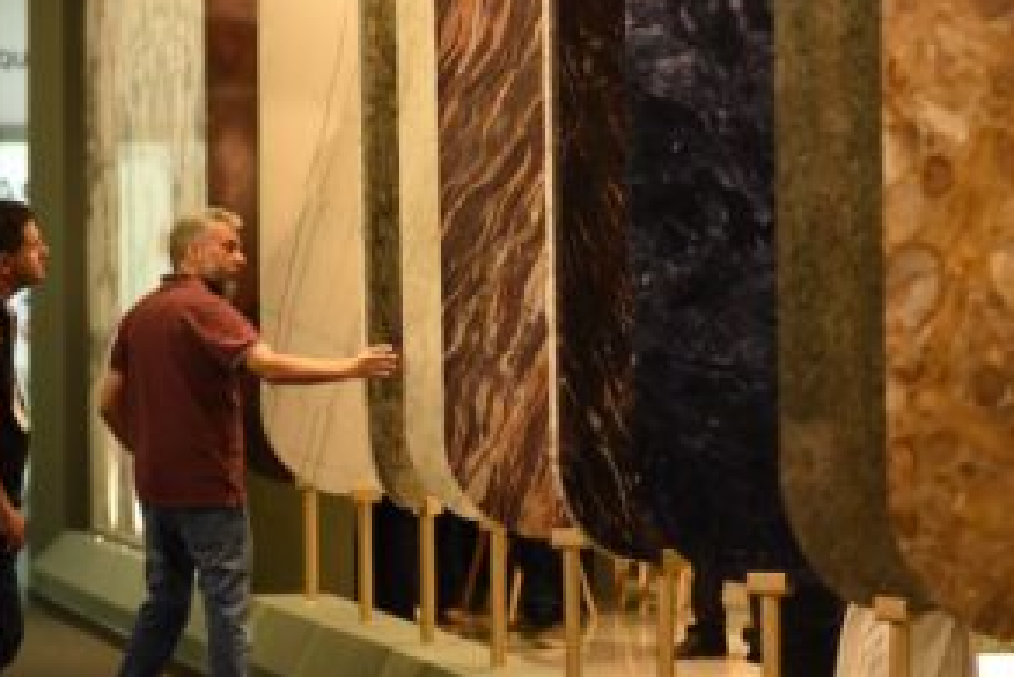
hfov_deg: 16.0
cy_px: 359
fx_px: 3607
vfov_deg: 10.7
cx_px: 455
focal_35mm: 128
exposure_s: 1/400
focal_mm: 85
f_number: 1.8
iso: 2500
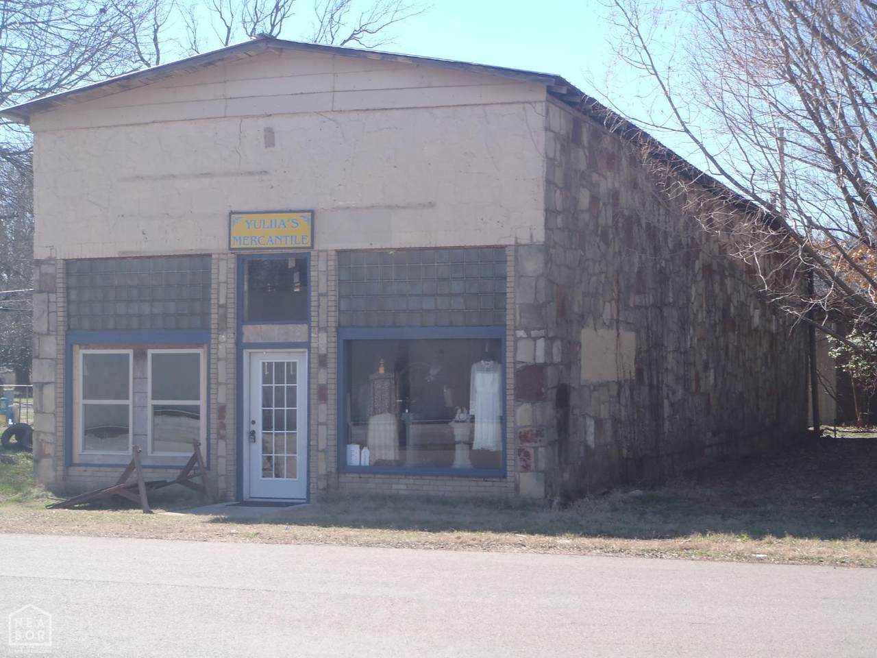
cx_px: 438
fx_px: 1444
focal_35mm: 57
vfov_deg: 25.7
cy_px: 329
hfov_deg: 33.8
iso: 80
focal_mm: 10.34
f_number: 5.6
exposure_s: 1/160
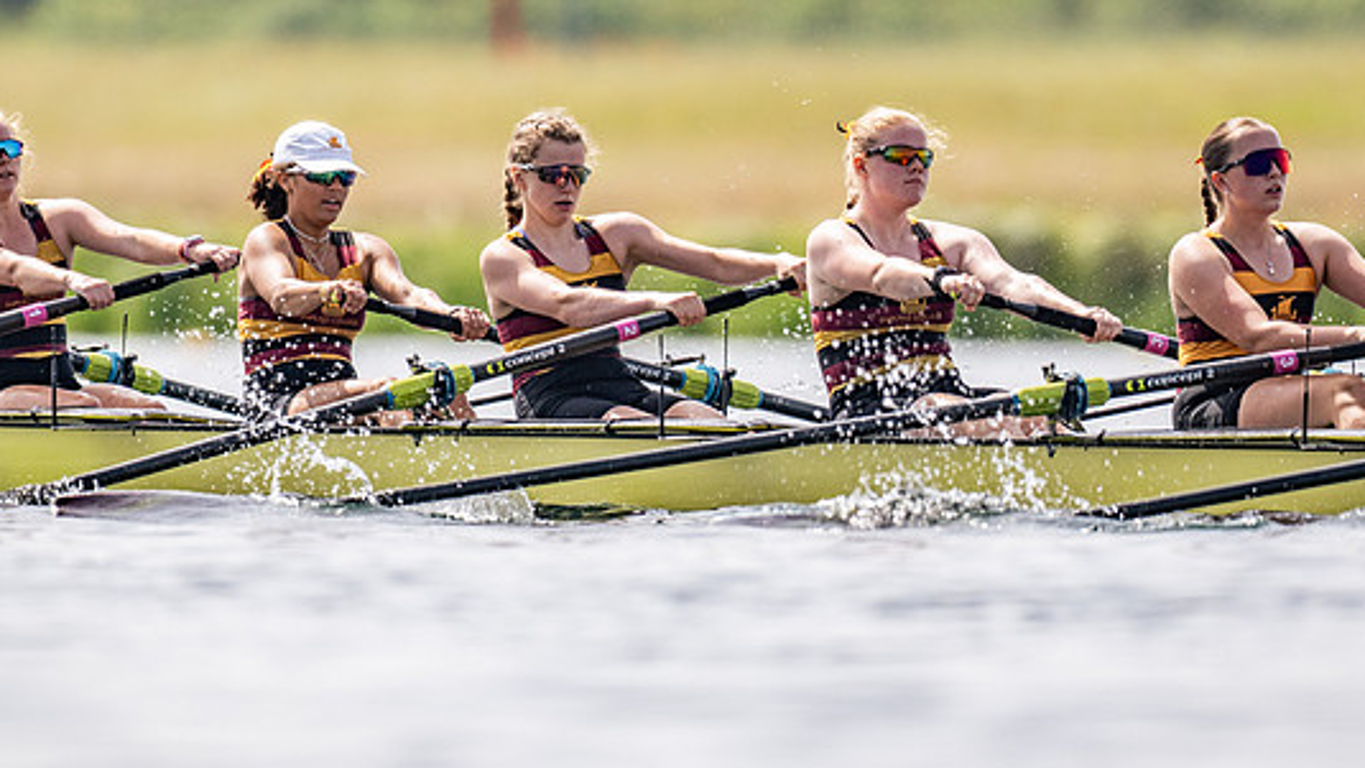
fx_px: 36992
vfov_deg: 1.2
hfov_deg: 2.1
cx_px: 694
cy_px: 299
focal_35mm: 1022
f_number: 4
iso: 160
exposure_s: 1/2500
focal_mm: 600
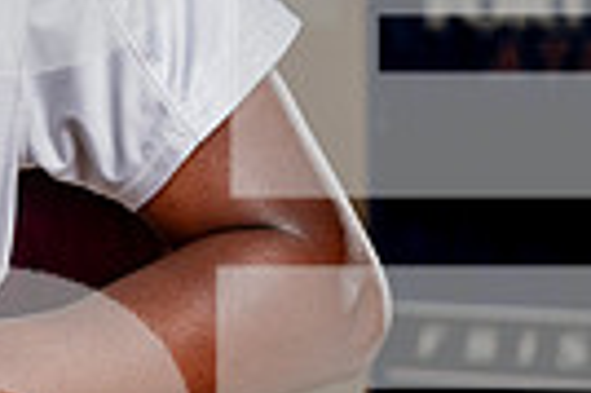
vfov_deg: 5.8
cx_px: -384
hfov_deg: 8.5
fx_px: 3837
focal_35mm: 234
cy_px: -33
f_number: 5.6
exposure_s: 1/250
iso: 200
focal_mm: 54
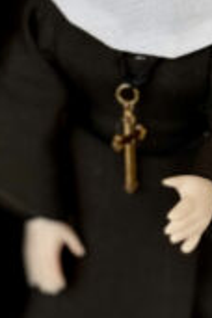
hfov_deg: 11.7
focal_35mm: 117
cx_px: 110
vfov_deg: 17.5
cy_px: 164
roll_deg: +1.0
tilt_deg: -26.2
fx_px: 1033
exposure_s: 1/598
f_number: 1.78
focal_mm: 6.76
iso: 64
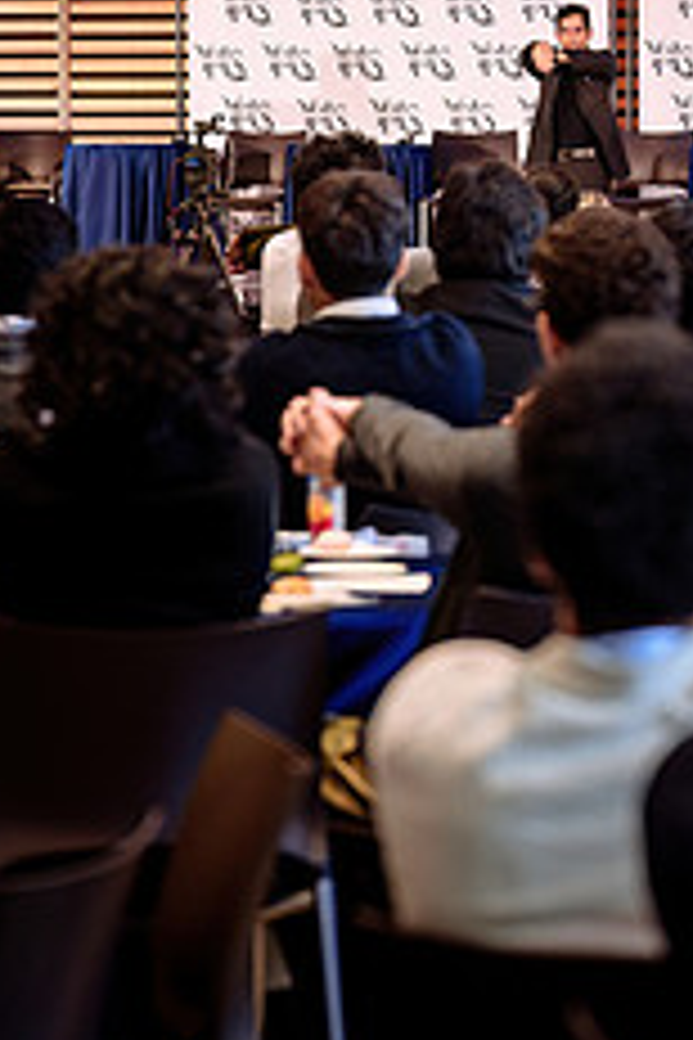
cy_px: 606
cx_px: 387
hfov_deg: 7.8
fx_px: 5082
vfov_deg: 11.7
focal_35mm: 176
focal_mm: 70
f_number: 2.8
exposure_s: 1/100
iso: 500
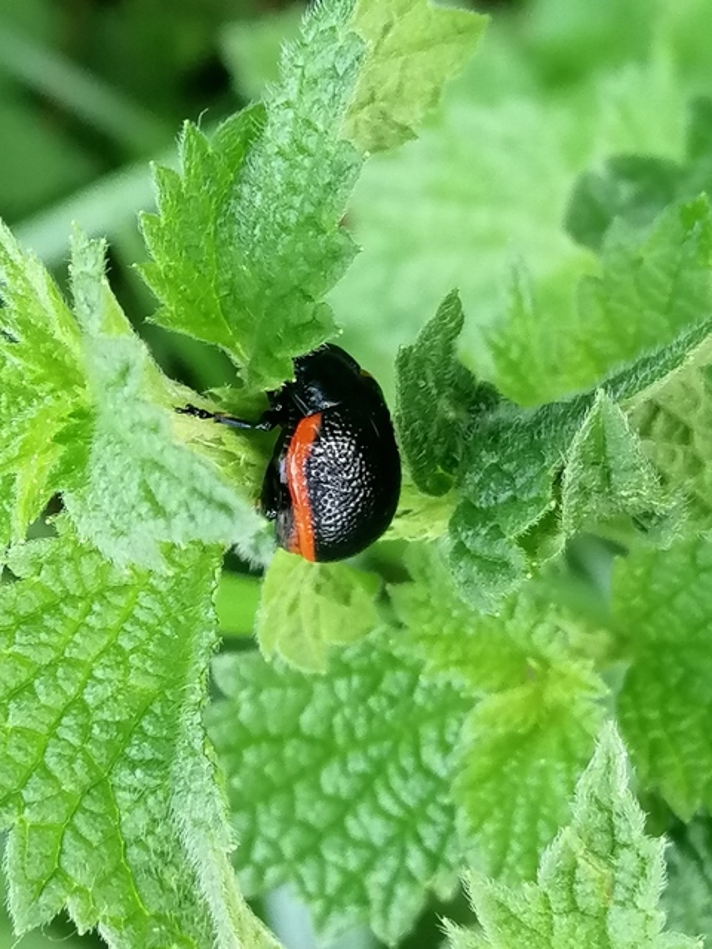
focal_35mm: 127
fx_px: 3483
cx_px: 356
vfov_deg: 15.5
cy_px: 474
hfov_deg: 11.7
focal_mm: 3.95
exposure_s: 1/33.3
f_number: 1.8
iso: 200
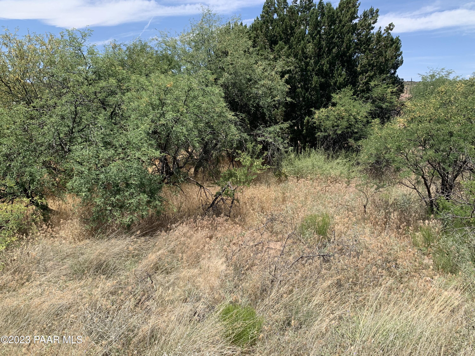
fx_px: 357
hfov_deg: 67.3
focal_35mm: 26
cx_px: 238
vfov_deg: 53.1
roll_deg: -0.2
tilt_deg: -12.6
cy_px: 178
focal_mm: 4.25
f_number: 1.8
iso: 25
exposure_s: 1/1661
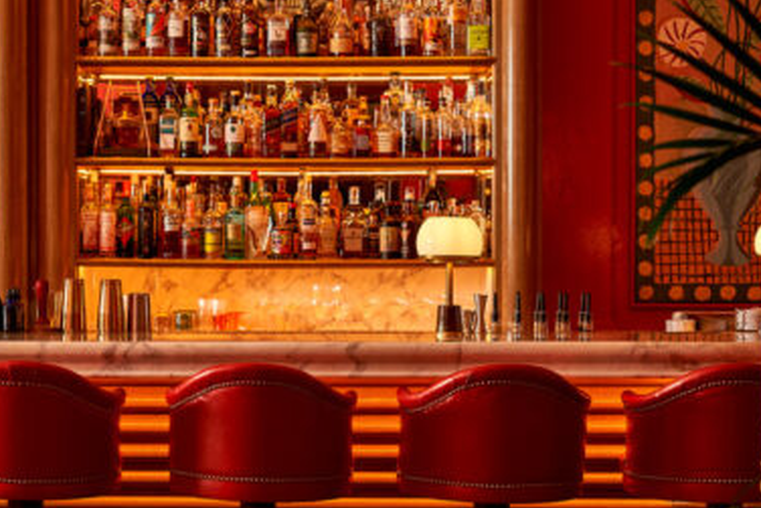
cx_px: 219
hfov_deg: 21.1
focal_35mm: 96
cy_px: 273
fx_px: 2030
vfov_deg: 14.3
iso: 160
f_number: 5
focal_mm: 47
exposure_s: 1/25
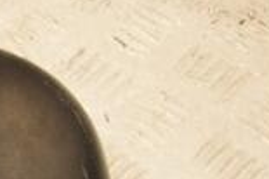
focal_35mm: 163
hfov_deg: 11.9
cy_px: 309
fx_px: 1217
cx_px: -160
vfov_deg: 8.1
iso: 800
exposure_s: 1/200
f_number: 6.3
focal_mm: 28
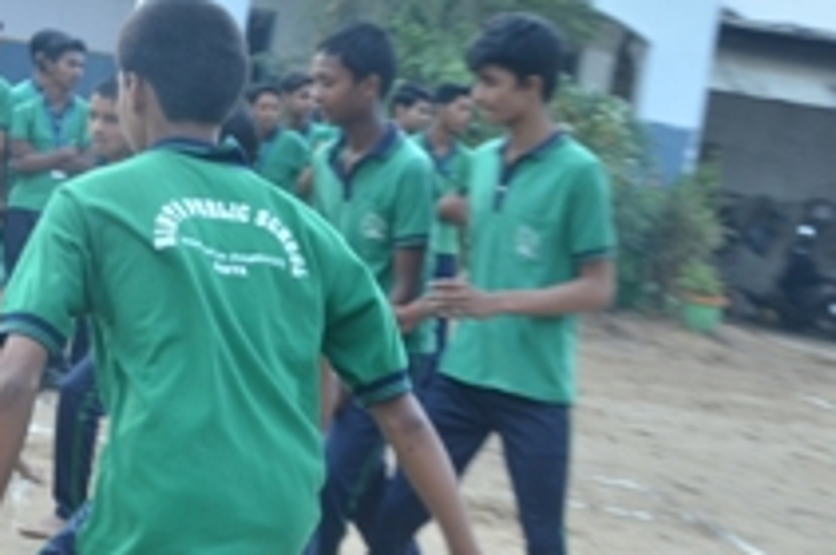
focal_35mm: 77
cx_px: 125
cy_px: 278
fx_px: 1785
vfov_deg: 17.7
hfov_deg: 25.7
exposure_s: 1/200
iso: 500
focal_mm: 22
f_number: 8
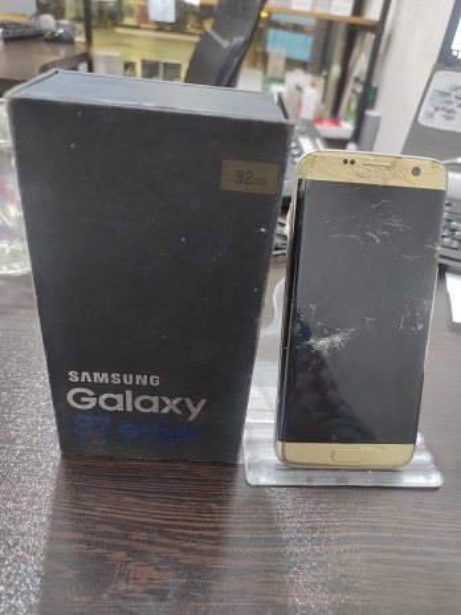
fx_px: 444
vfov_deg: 69.4
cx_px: 230
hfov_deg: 54.9
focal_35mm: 25
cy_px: 308
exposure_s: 1/20
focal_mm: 5.43
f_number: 1.89
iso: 440
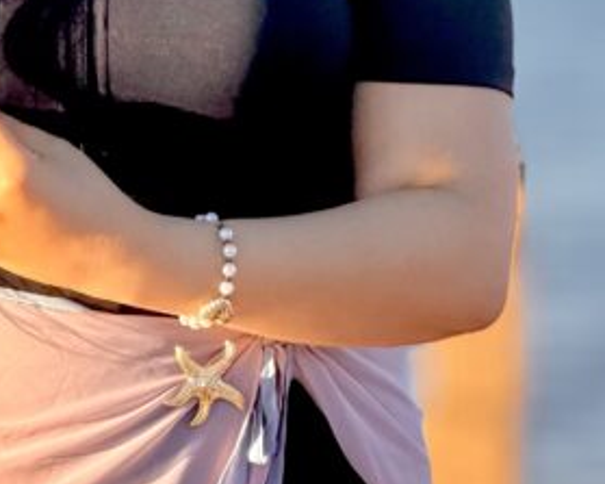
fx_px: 5853
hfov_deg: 5.9
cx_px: 204
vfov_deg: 4.7
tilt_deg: -3.5
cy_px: 10
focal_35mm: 327
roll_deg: +1.1
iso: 50
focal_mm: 16.89
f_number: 2.8
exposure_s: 1/638
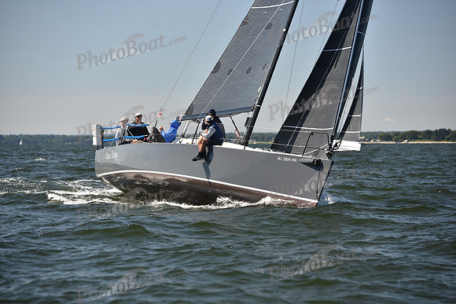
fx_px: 1710
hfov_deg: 15.2
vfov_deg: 10.2
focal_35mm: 135
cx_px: 228
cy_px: 152
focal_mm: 135
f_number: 4
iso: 250
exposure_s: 1/800
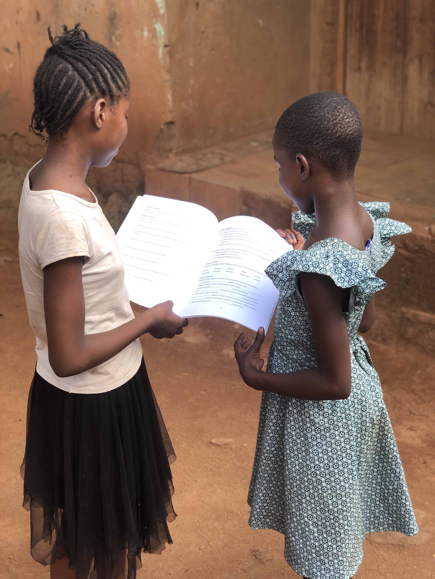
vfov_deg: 33.8
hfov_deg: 25.7
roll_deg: +0.1
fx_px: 955
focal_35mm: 57
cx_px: 218
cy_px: 290
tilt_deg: -23.2
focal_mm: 6.6
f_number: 2.8
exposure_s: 1/120
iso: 25
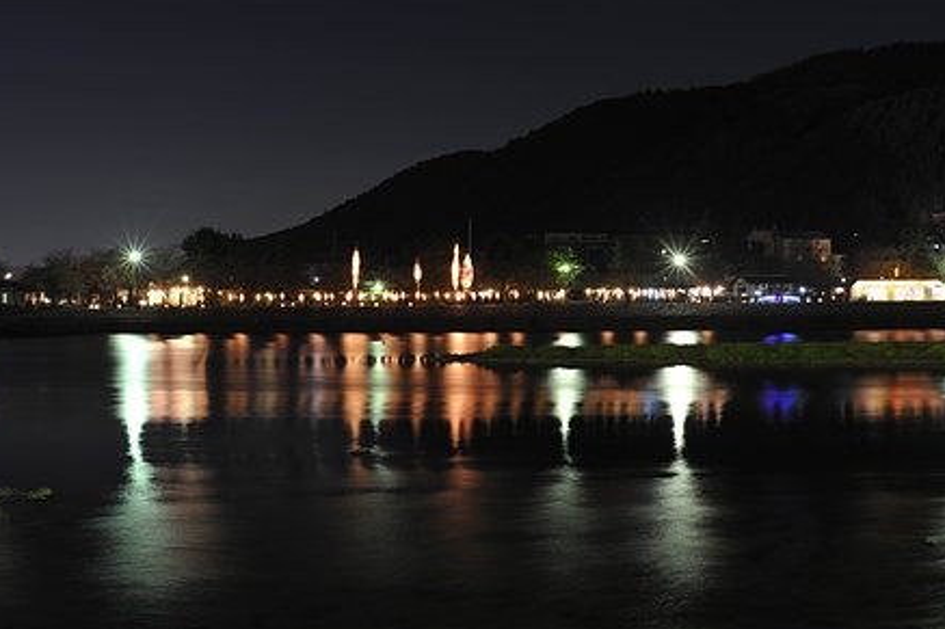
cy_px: 304
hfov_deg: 47.3
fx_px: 1076
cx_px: 532
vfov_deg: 32.6
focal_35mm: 41
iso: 200
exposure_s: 20
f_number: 11
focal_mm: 35
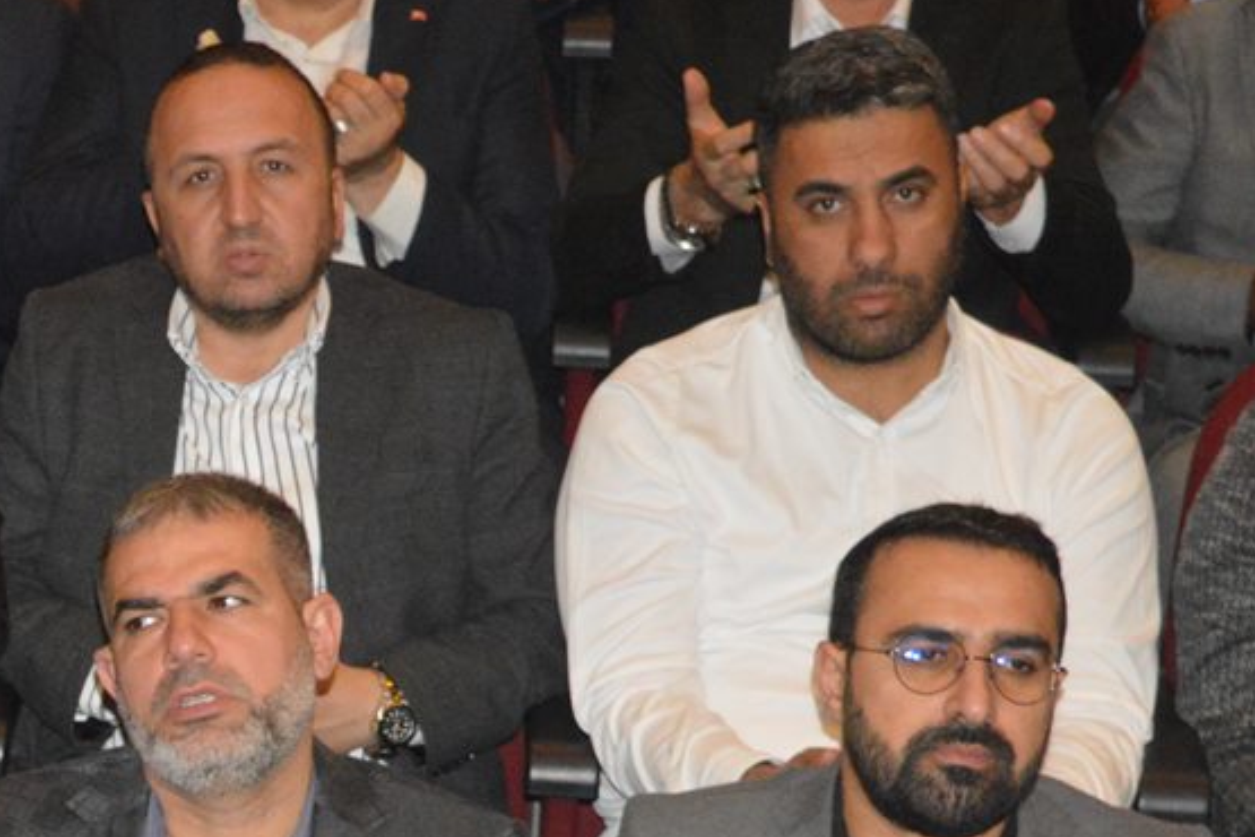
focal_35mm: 155
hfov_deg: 13.0
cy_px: 941
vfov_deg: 8.8
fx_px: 5403
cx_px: -149
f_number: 5
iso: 3200
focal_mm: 42
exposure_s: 1/60
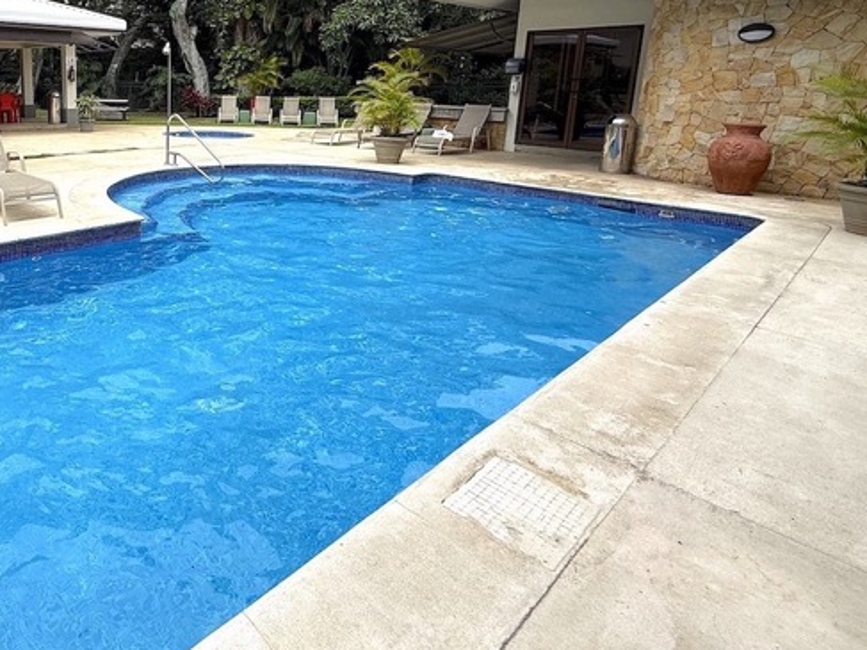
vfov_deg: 56.6
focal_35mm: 23
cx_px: 185
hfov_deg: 67.6
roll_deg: +0.4
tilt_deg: -10.0
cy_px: 182
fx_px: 576
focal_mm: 2.22
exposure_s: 1/1125
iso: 50
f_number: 2.2
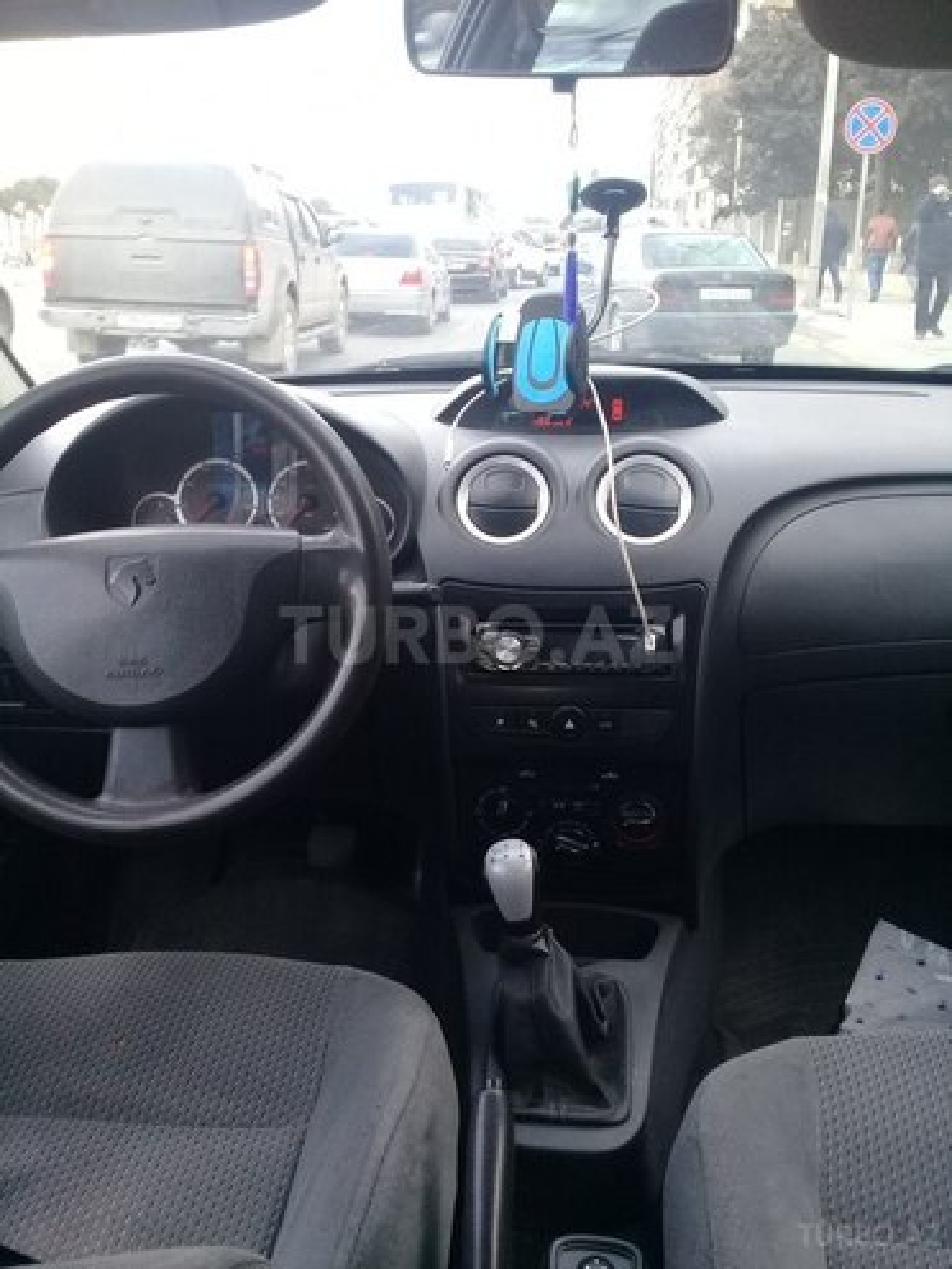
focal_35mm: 31
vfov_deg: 58.4
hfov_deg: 45.4
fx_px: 1137
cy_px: 634
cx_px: 476
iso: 80
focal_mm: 3.3
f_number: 2.2
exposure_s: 1/33
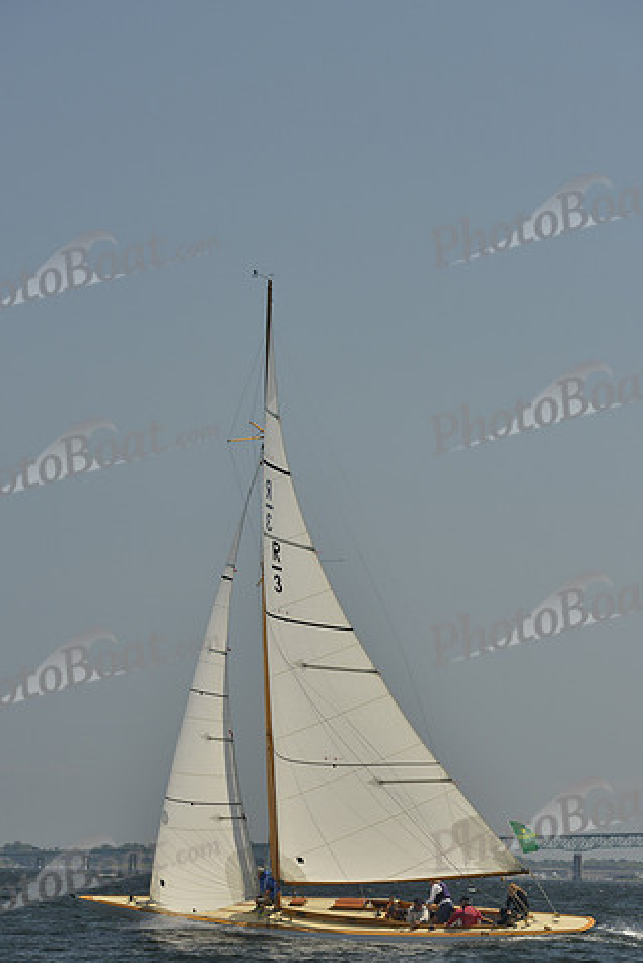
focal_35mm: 177
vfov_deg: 11.6
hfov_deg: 7.8
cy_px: 537
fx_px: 4738
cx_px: 326
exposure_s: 1/800
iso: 280
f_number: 9
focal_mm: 145
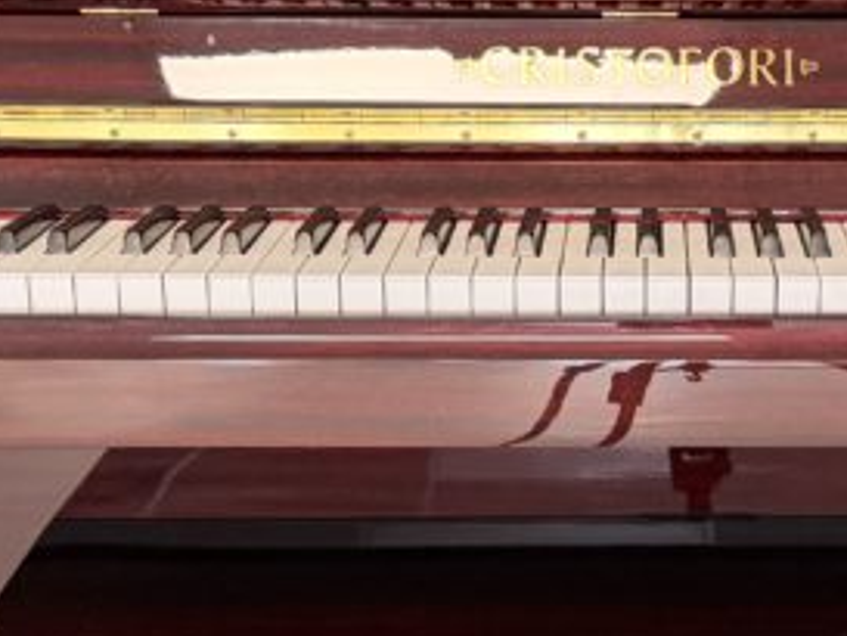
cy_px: 406
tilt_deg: -19.2
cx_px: 673
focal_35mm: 90
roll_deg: +0.1
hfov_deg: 21.5
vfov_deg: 16.4
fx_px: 2203
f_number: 1.78
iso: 320
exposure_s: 1/60
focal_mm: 6.76
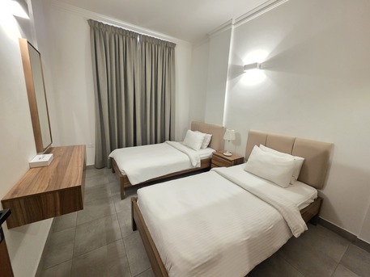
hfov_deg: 106.2
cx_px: 185
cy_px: 138
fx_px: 139
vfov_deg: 89.9
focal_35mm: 13
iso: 800
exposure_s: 1/50
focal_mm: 2.2
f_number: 1.9
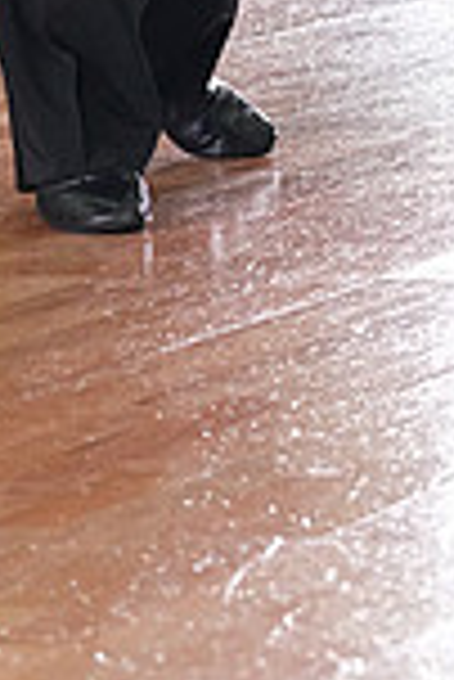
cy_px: -599
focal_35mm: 269
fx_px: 5077
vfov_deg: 7.4
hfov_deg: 5.1
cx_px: 632
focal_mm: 70
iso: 5000
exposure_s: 1/320
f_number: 5.6
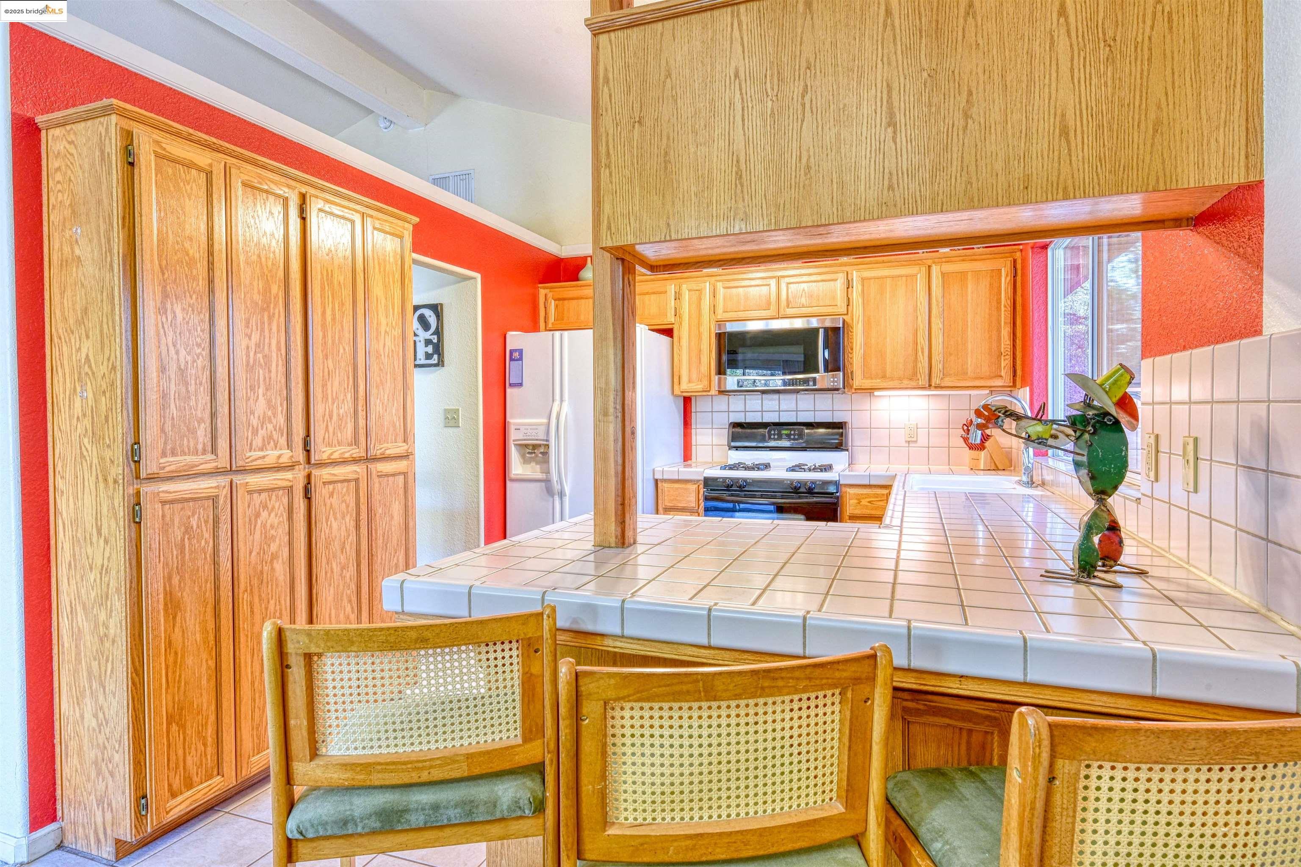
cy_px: 434
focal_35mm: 19
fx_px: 687
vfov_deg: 64.6
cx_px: 650
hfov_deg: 86.9
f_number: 11
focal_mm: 19
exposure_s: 1/20
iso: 400
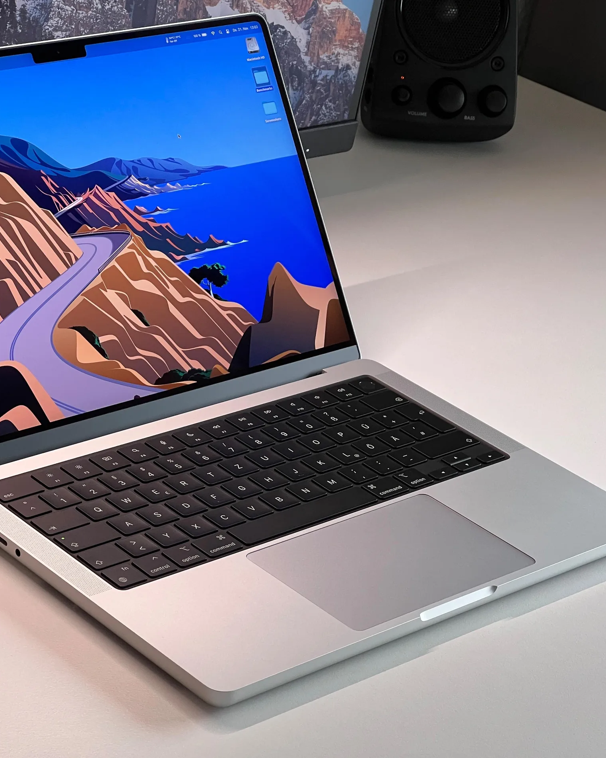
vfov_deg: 19.0
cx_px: 217
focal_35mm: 101
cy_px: 377
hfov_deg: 15.2
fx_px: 2264
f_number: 2.8
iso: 160
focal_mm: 9
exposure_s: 1/99
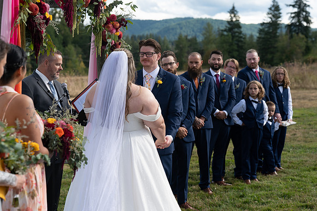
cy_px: 106
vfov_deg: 17.5
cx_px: 158
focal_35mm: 78
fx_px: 687
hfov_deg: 26.0
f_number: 4.5
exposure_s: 1/1250
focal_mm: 78
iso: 400
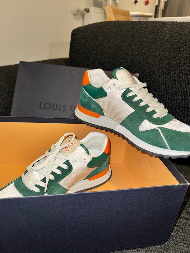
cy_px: 126
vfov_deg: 71.6
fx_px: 176
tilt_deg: -28.1
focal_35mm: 24
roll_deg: -2.3
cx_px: 95
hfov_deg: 56.8
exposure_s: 1/19
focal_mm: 6.76
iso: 50
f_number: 1.78
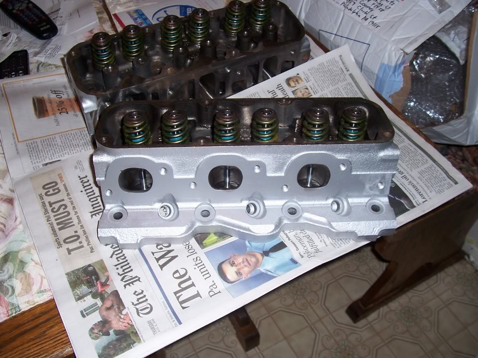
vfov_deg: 41.8
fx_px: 469
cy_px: 179
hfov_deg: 54.0
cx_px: 239
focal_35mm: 34
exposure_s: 1/60
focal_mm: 5.6
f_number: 2.7
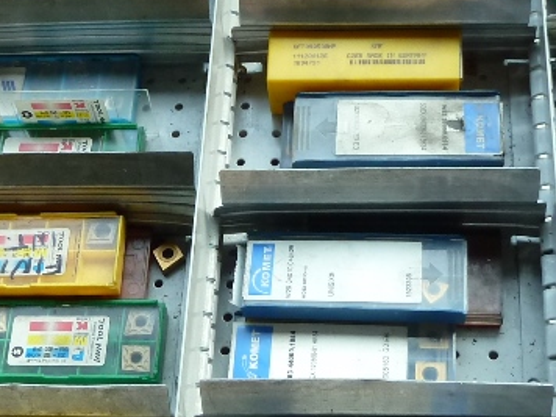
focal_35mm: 72
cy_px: 255
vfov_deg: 20.4
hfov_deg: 27.0
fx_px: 1156
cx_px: 237
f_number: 3.3
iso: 160
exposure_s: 1/30
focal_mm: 4.1
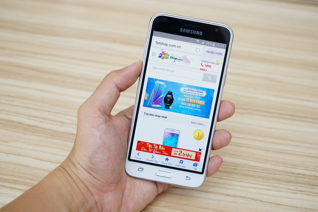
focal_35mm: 53
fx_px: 468
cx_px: 159
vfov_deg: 25.5
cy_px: 106
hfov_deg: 37.5
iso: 800
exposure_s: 1/100
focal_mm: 53
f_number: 7.1
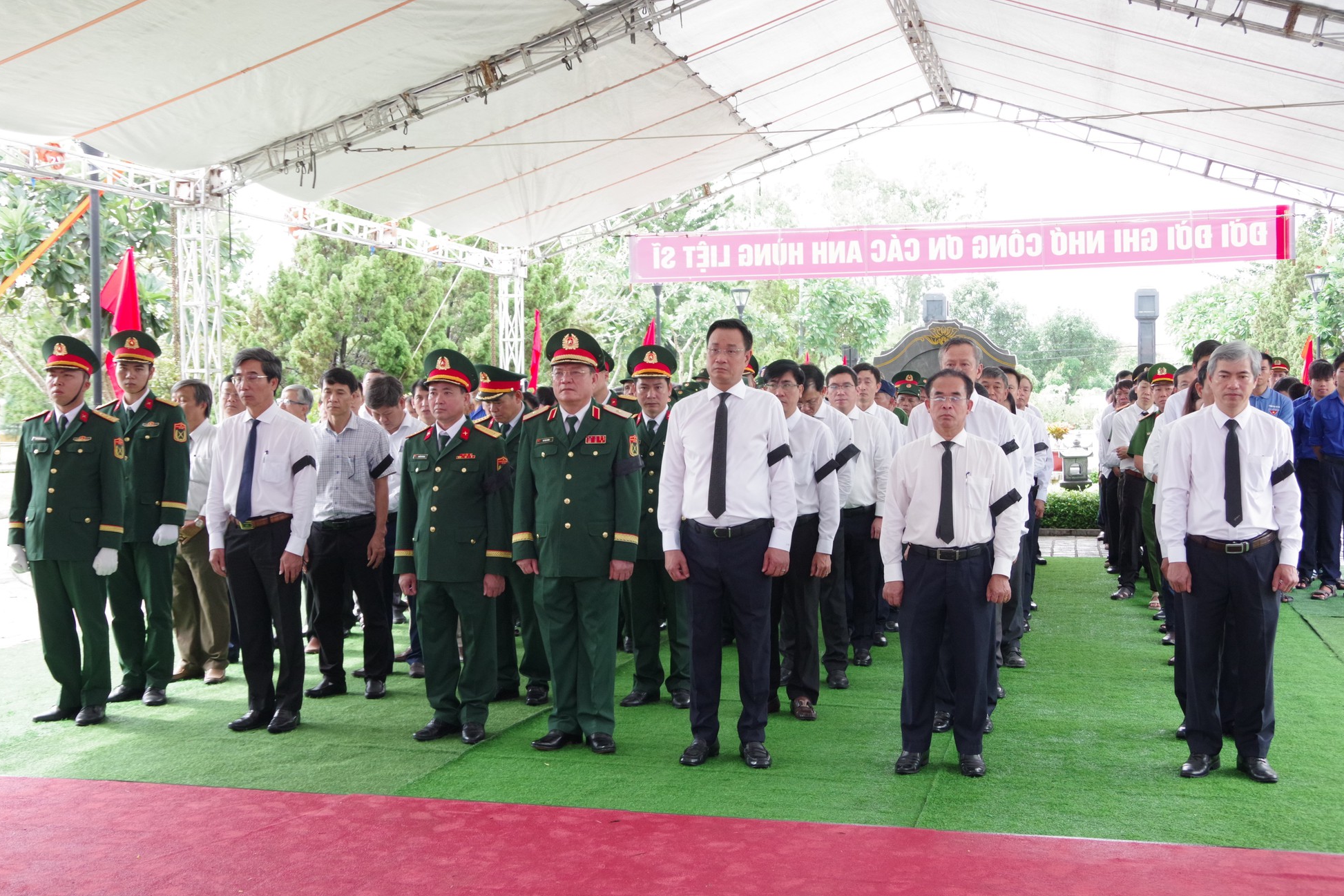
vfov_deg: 35.9
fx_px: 1381
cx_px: 673
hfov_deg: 51.9
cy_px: 449
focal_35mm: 37
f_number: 5.6
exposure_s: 1/323
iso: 1600
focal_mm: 24
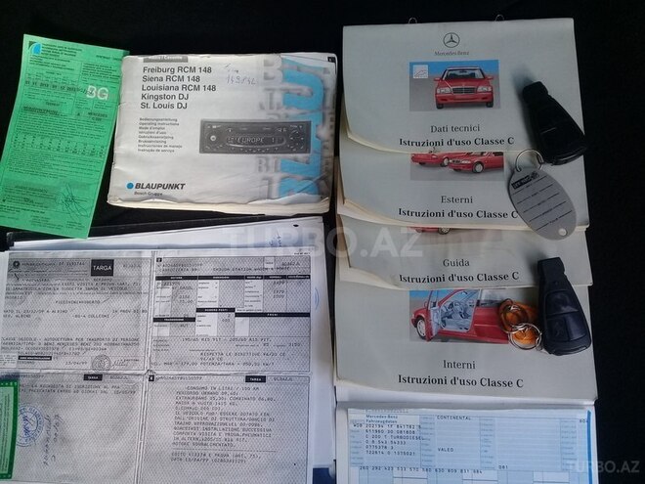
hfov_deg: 58.4
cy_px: 242
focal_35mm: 31
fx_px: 578
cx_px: 322
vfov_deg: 45.4
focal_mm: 3.3
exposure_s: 1/120
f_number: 2.2
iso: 80
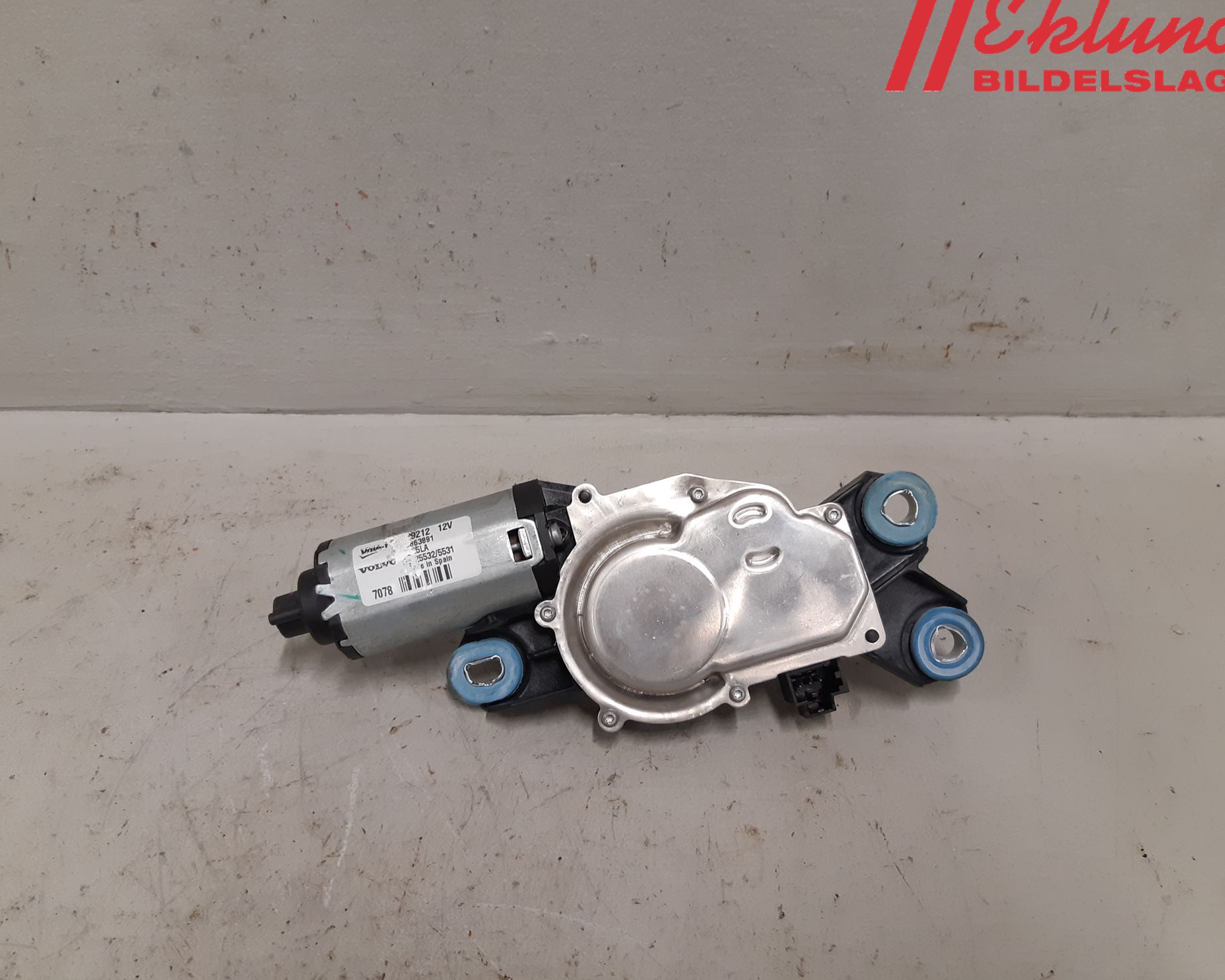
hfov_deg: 62.2
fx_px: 1015
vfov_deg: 51.5
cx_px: 614
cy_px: 486
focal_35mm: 28
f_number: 1.7
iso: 125
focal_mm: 3.93
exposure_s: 1/50
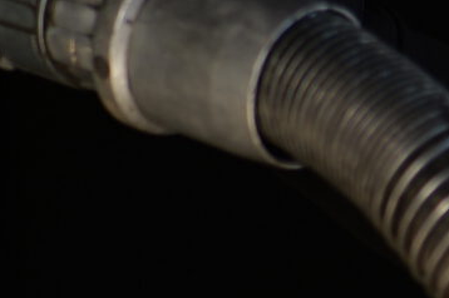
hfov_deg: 5.5
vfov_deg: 3.8
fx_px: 4461
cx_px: 1240
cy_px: 266
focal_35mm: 358
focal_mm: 50
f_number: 2.2
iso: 100
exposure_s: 1/160
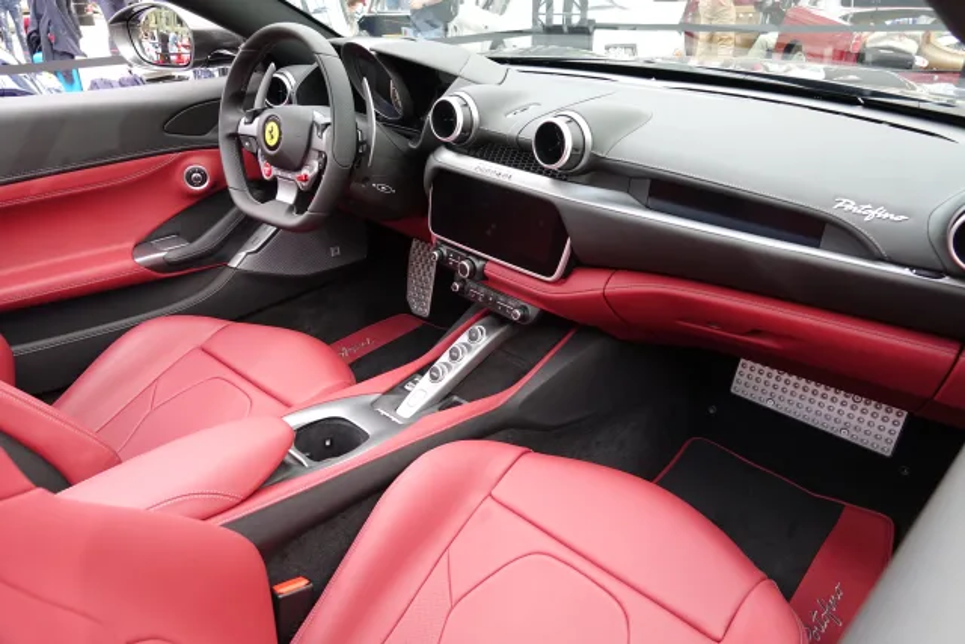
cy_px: 322
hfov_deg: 73.7
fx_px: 643
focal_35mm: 24
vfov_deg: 53.2
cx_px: 482
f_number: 2.4
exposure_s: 1/30
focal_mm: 8.8
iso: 100
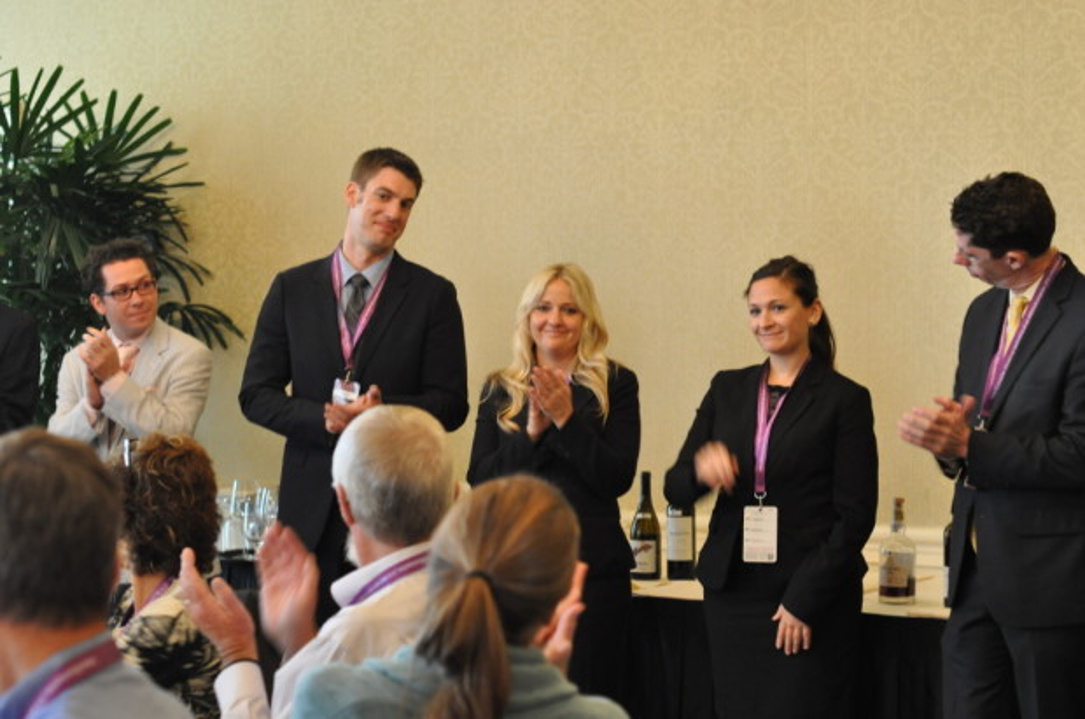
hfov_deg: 27.0
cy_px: 360
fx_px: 2256
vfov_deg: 18.1
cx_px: 542
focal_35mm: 75
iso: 1100
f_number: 2.8
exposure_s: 1/30
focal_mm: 50
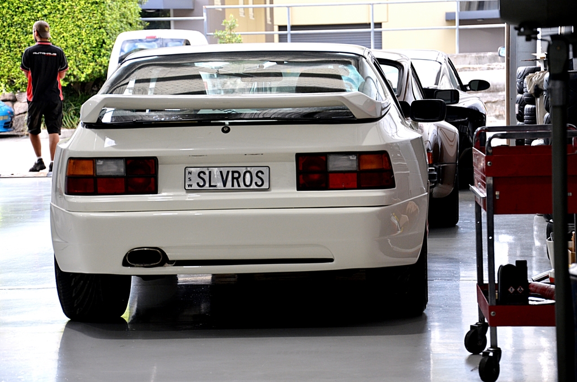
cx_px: 288
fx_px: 2160
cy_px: 191
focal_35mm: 135
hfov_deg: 15.2
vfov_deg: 10.1
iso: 400
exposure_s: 1/80
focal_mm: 90
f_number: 5.6
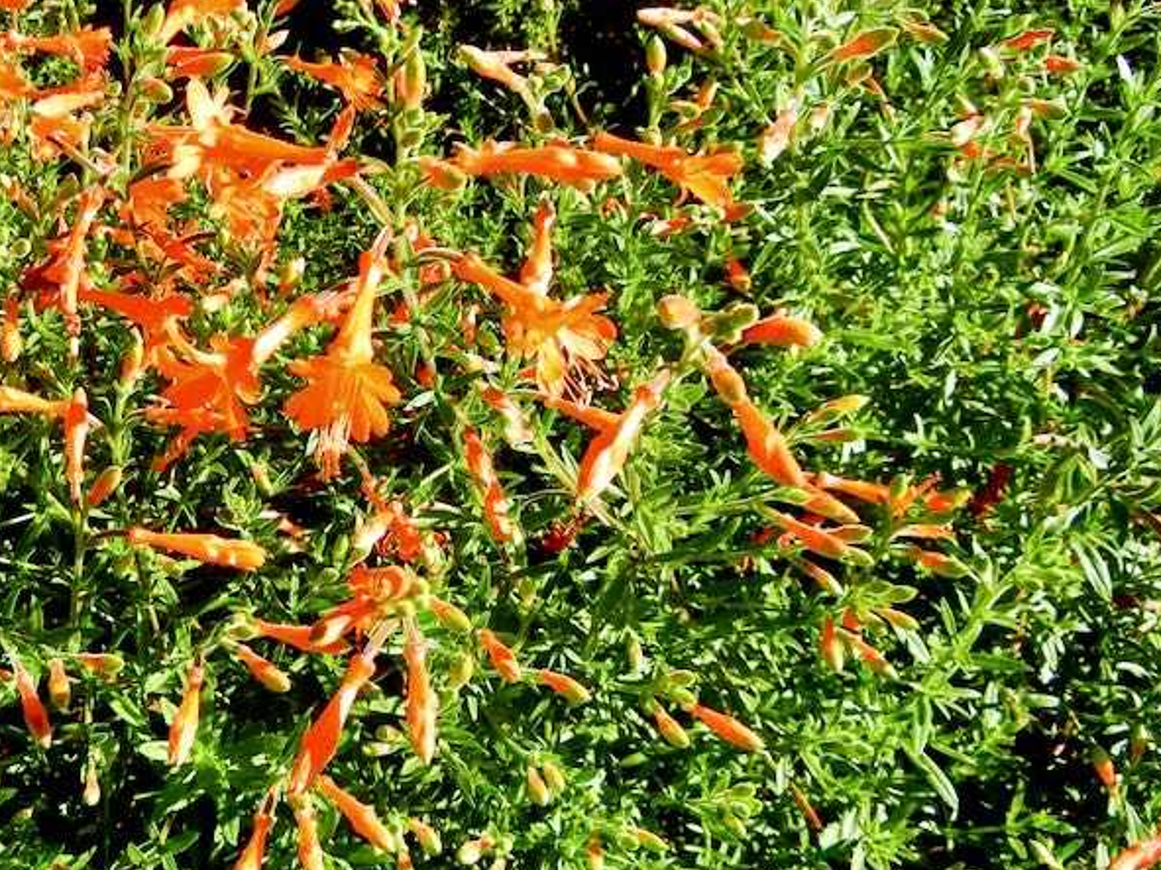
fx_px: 1744
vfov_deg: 28.0
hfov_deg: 35.8
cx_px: 261
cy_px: 408
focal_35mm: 52
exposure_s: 1/561
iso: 160
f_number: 3.5
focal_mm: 5.4
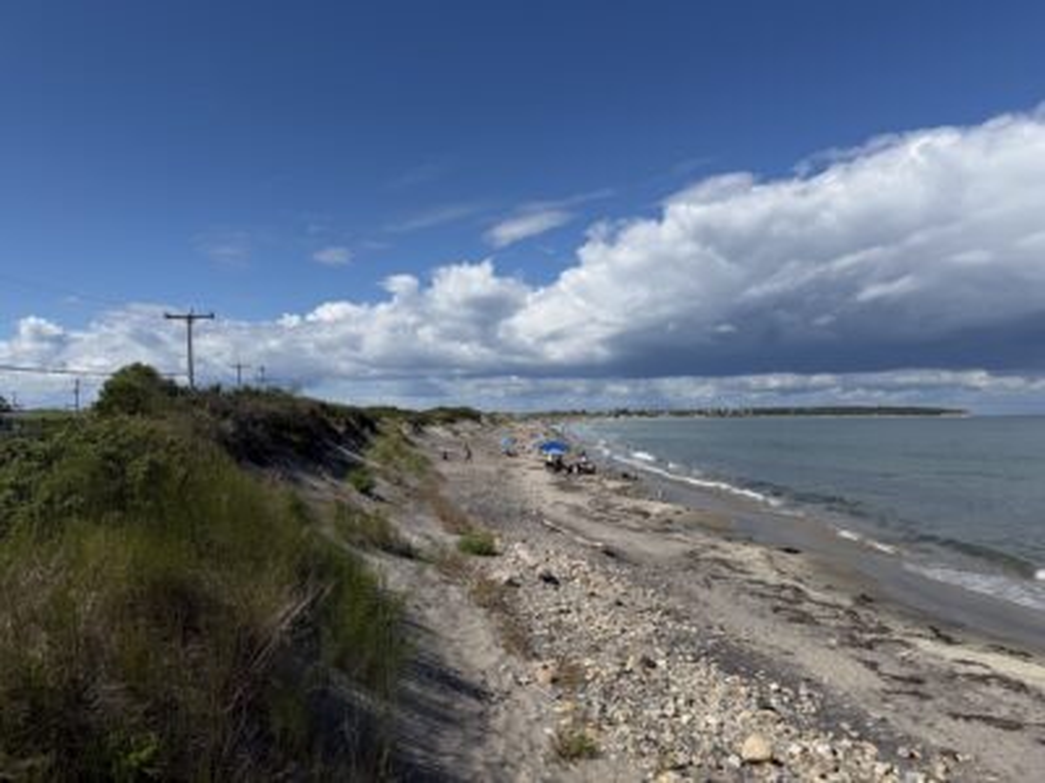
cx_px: 522
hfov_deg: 71.6
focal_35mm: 24
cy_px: 392
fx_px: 725
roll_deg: +0.1
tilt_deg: +1.6
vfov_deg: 56.8
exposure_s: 1/9091
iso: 80
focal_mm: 6.76
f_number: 1.78
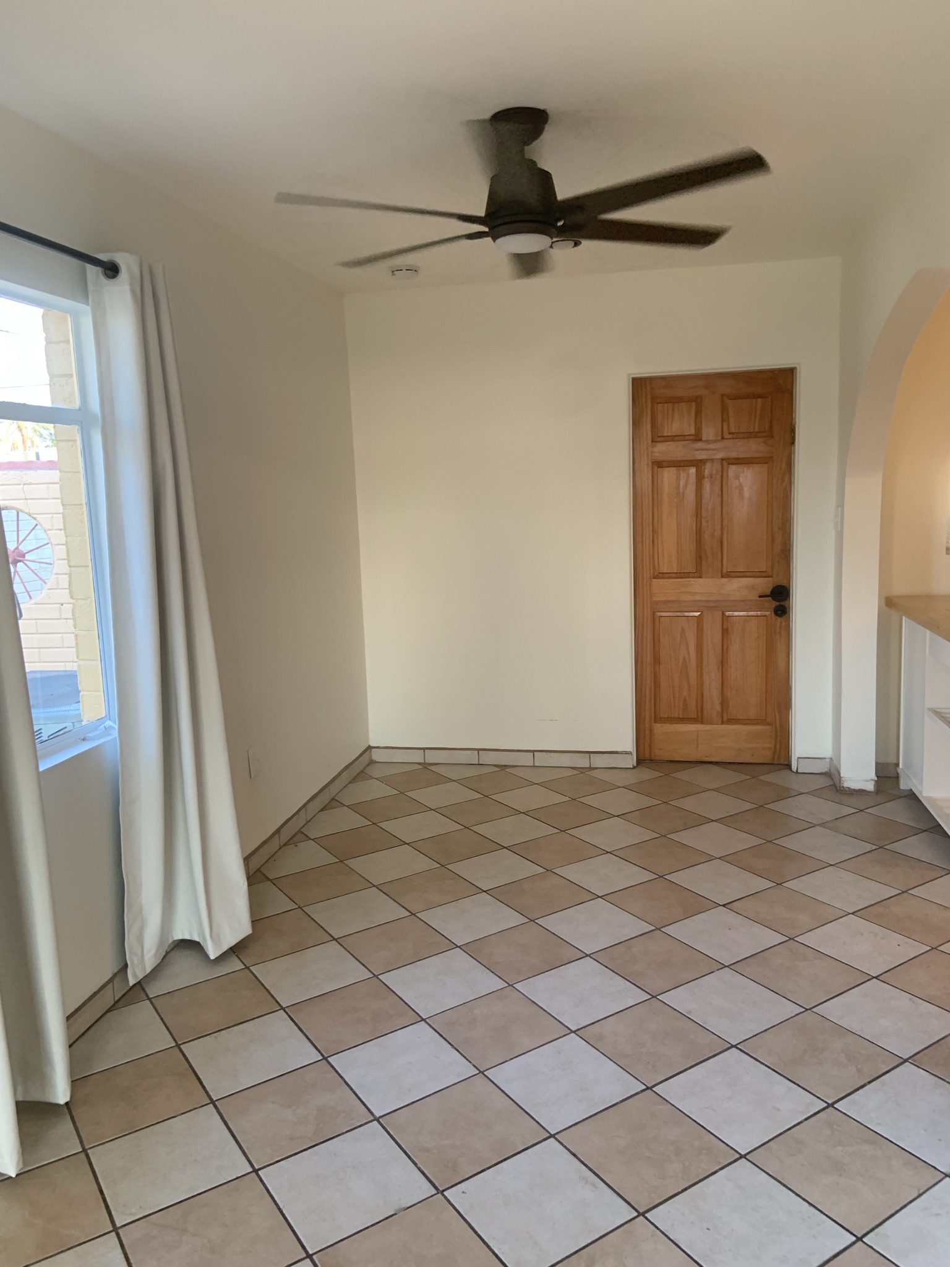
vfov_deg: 67.3
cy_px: 634
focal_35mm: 26
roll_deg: +1.3
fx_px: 951
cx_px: 475
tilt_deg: -6.2
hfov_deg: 53.1
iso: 125
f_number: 1.8
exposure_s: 1/60
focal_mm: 4.25
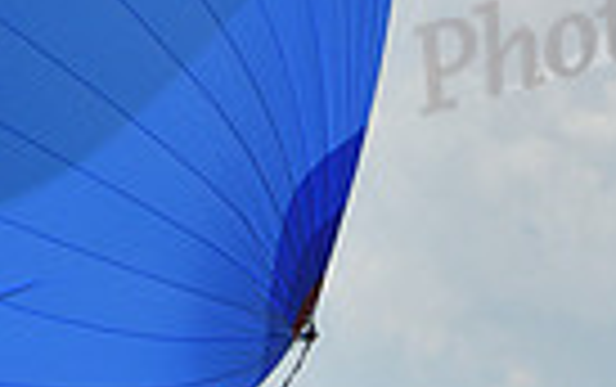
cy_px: 709
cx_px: 184
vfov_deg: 1.5
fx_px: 14506
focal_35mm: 863
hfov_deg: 2.4
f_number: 6.3
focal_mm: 200
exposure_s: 1/3200
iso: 320
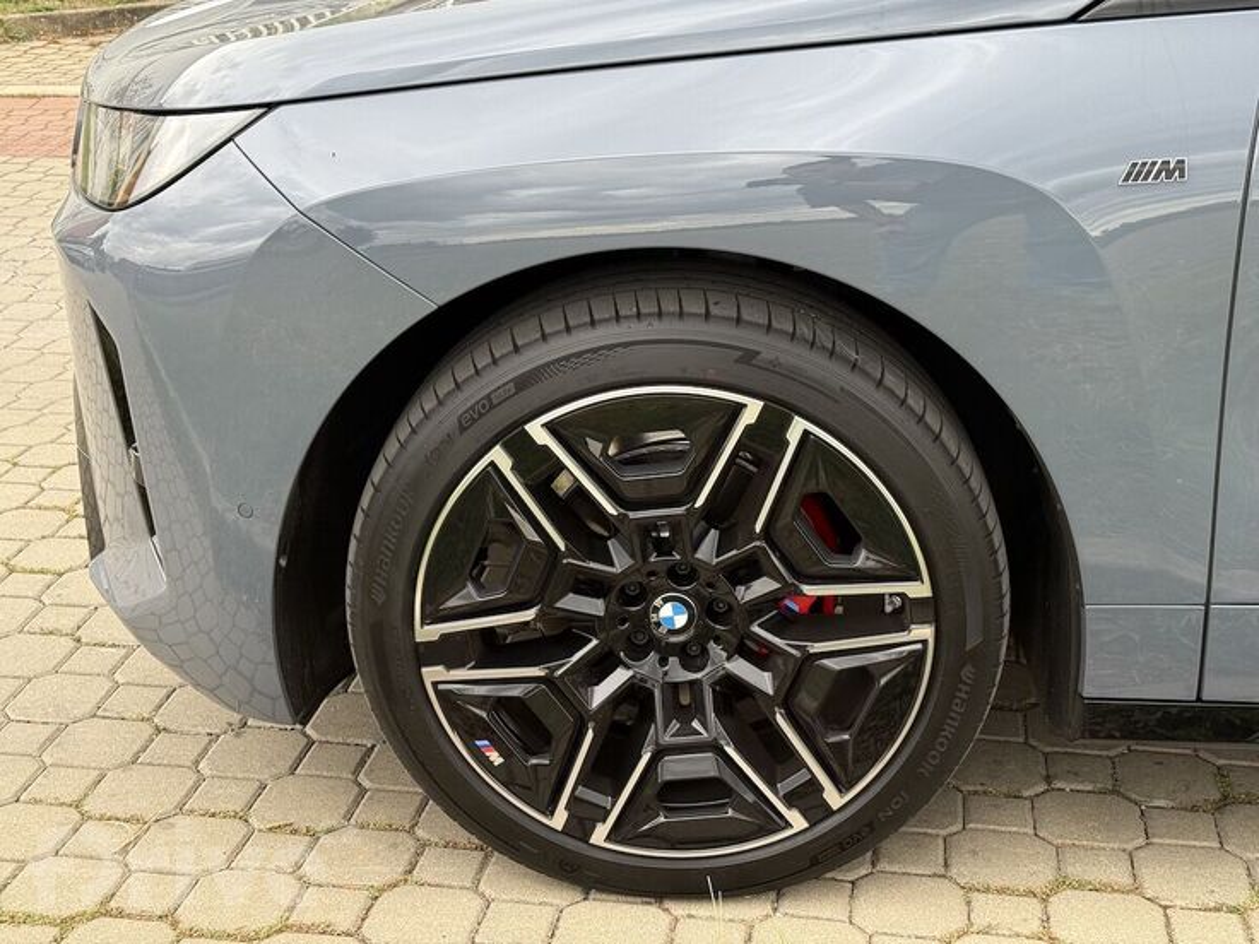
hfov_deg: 39.7
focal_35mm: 48
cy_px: 472
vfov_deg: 30.3
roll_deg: +2.5
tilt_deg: -23.4
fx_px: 1746
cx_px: 630
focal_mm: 6.76
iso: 100
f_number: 1.78
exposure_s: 1/216
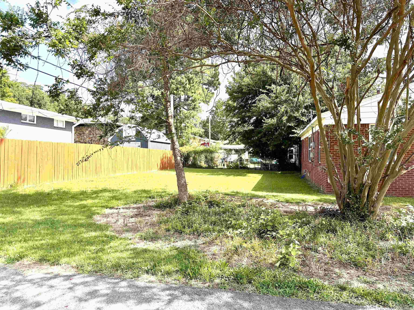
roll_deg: -0.5
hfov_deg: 71.6
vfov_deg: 56.8
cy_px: 155
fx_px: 287
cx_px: 207
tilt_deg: +1.5
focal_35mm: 24
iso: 80
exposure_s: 1/1289
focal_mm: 6.86
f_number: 1.78
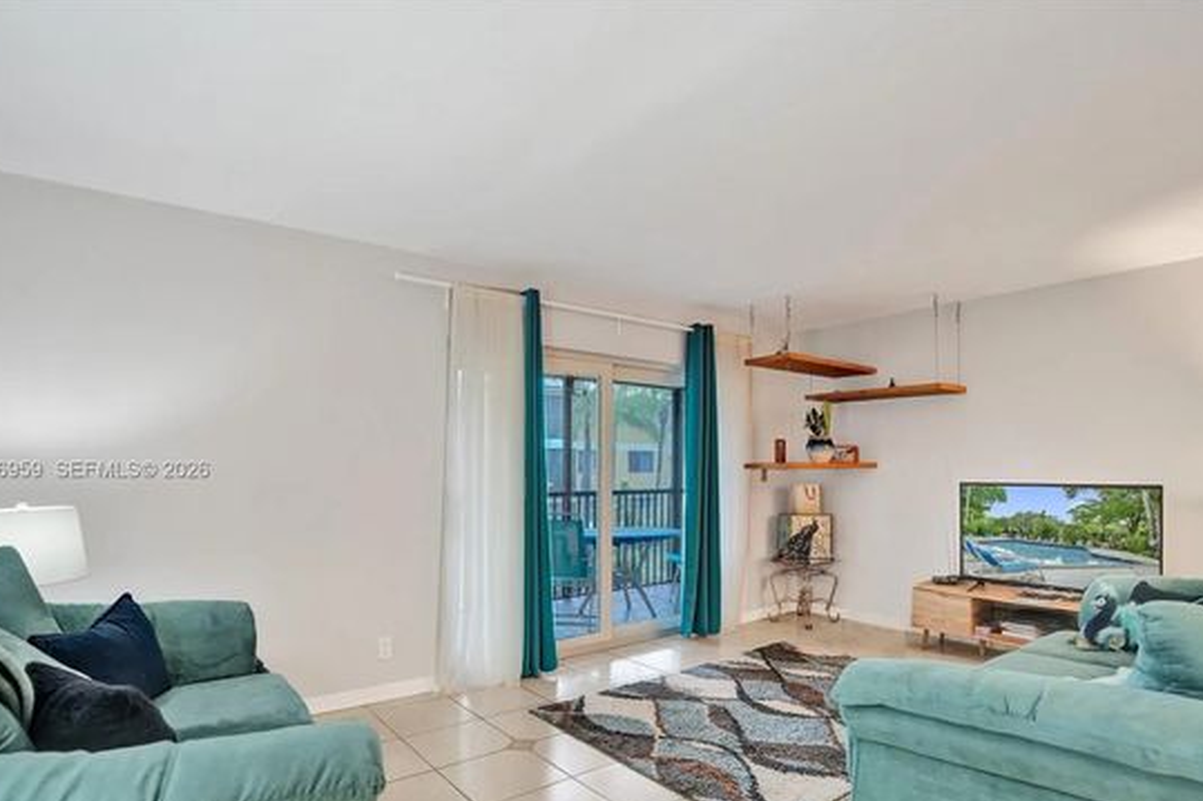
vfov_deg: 64.1
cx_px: 645
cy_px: 471
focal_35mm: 19
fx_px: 635
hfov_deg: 86.8
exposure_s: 1/100
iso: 1600
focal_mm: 16
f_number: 4
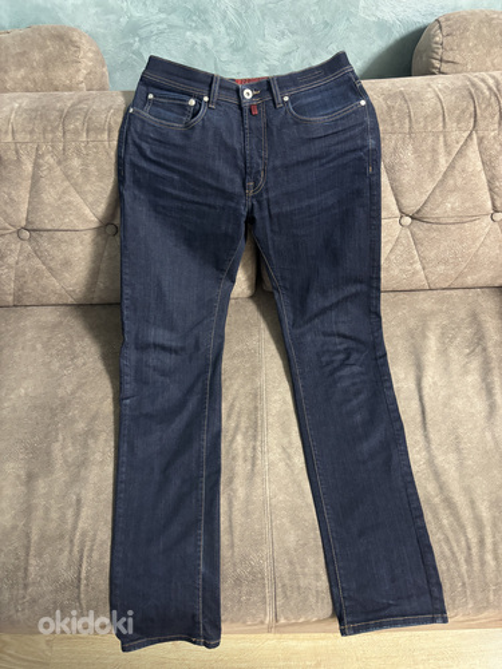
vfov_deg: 67.3
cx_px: 251
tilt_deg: -56.1
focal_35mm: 26
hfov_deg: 53.1
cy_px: 334
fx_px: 503
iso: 640
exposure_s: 1/33
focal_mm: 5.96
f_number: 1.6
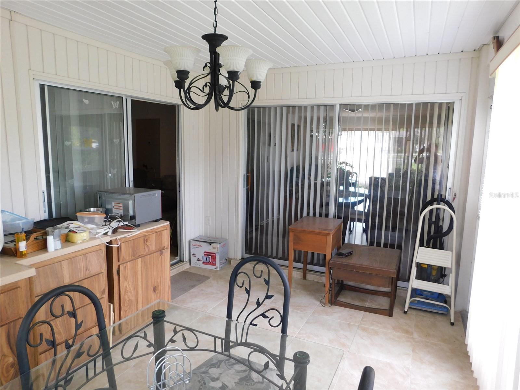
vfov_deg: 58.9
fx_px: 346
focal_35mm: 23
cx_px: 260
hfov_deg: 73.9
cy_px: 195
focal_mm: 4
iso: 125
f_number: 3
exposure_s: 1/30
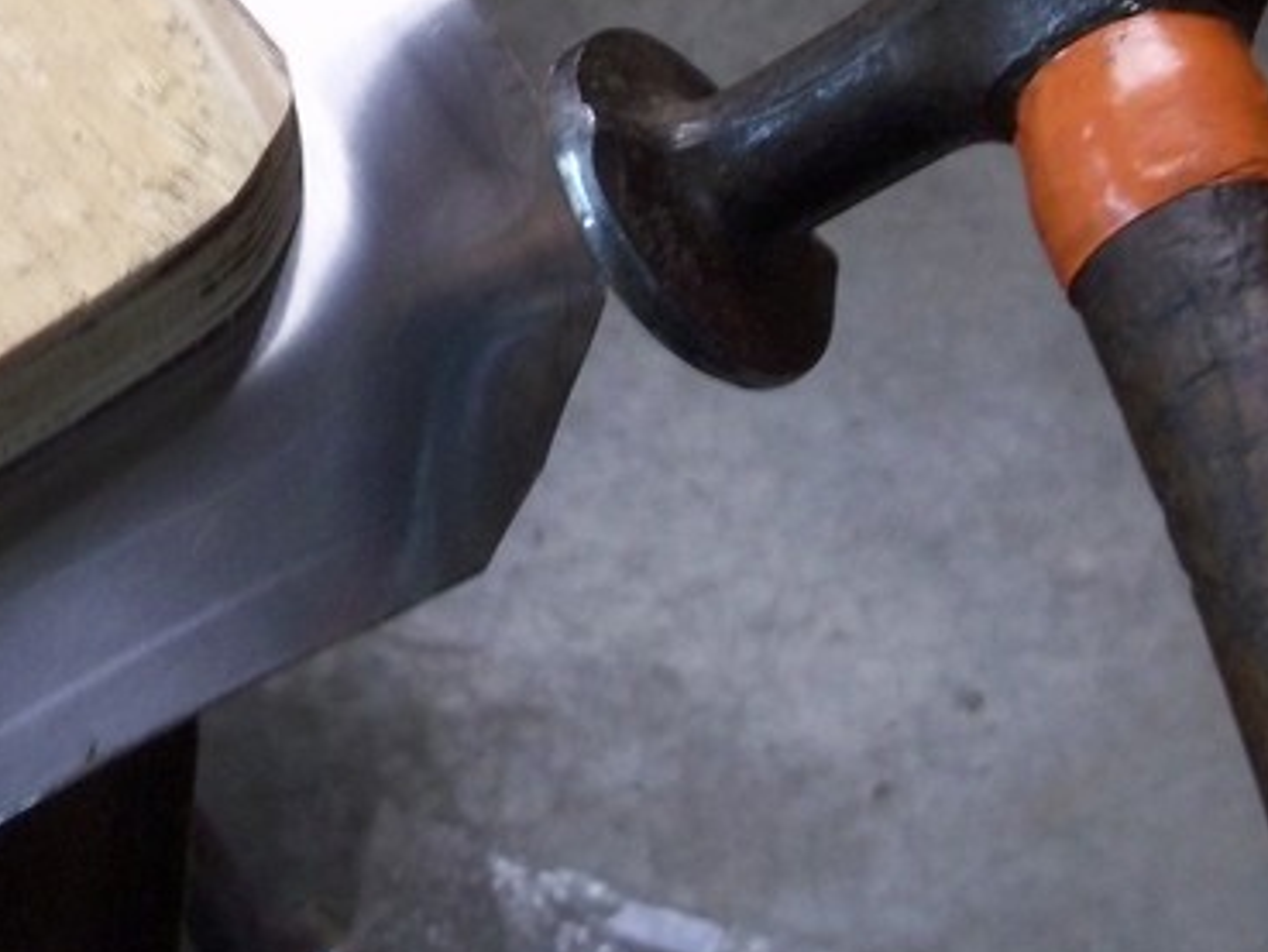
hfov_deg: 24.6
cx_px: 251
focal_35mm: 78
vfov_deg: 18.6
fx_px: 2858
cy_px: 107
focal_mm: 6.5
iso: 160
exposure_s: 1/13
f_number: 3.1
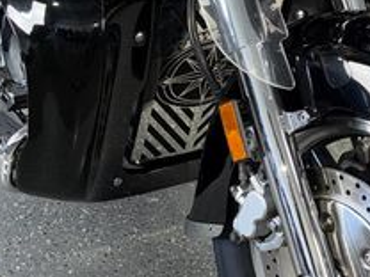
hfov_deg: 26.3
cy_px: -7
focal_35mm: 74
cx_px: 151
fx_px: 791
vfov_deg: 19.3
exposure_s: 1/18
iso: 64
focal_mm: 6.76
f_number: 1.78
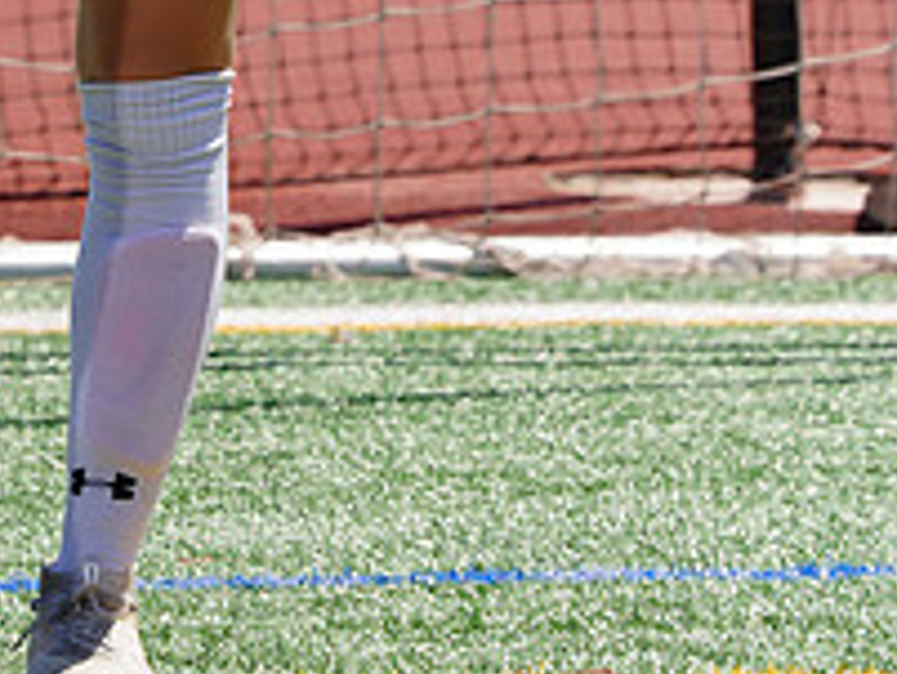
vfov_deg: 1.7
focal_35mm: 872
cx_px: 67
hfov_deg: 2.3
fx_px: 22610
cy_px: -424
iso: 200
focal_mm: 315
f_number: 13
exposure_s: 1/250
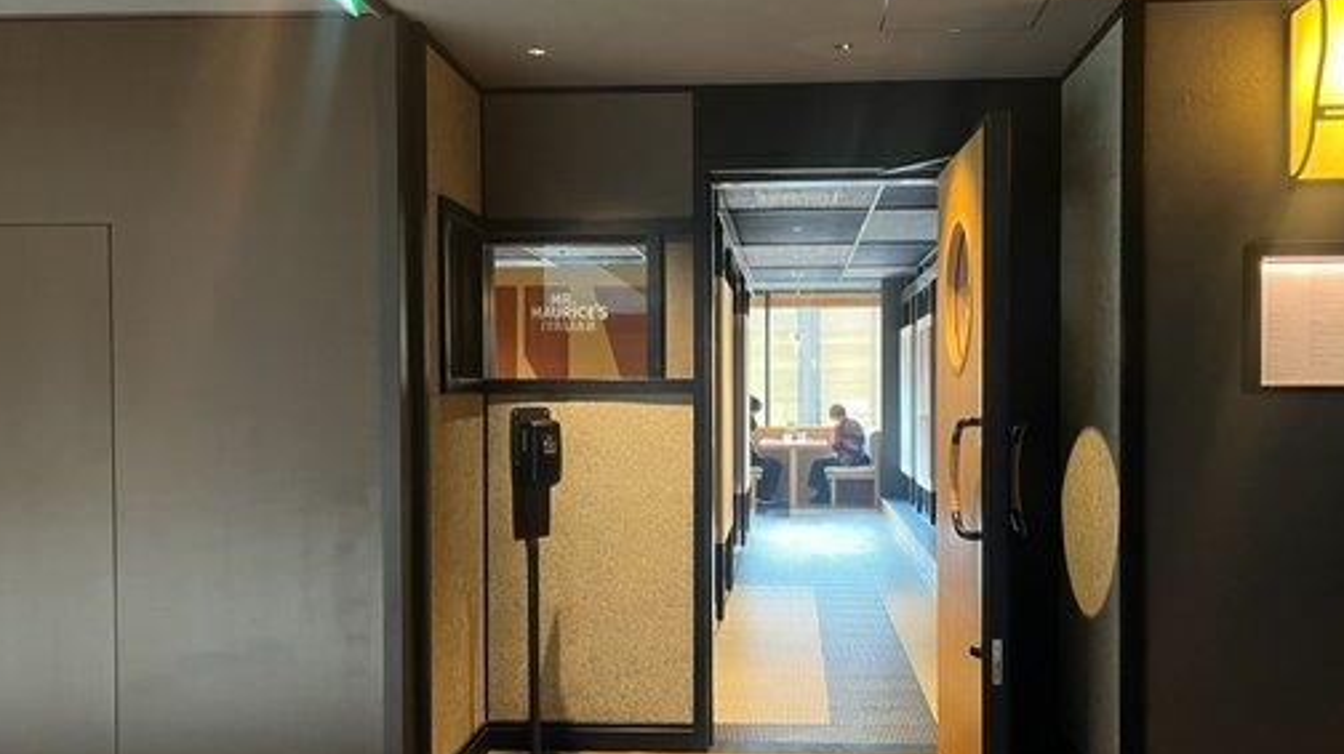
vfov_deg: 32.7
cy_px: 426
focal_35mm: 36
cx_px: 725
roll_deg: +0.1
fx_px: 1282
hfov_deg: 55.2
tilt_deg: -1.4
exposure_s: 1/40
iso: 400
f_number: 1.6
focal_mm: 5.1
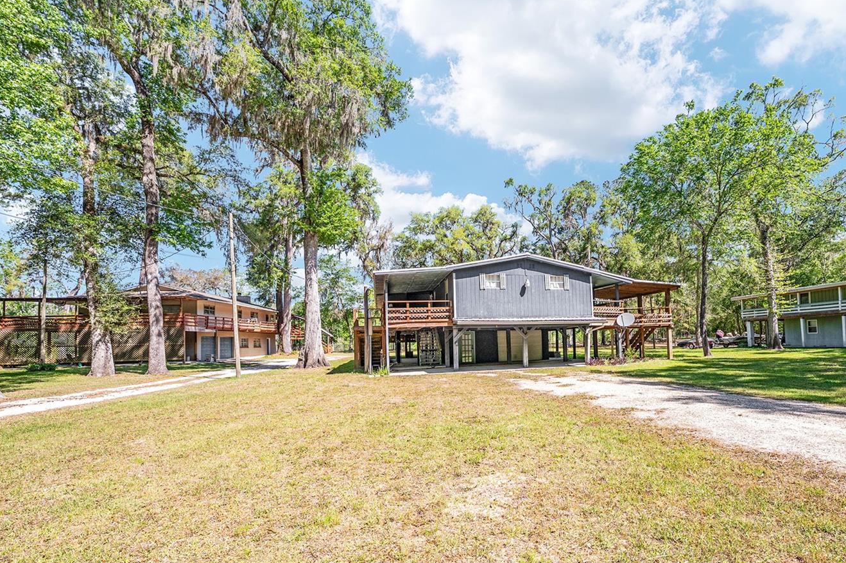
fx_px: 399
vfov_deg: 69.9
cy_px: 327
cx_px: 508
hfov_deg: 92.1
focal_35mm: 17
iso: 400
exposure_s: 1/400
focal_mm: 14
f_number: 7.1
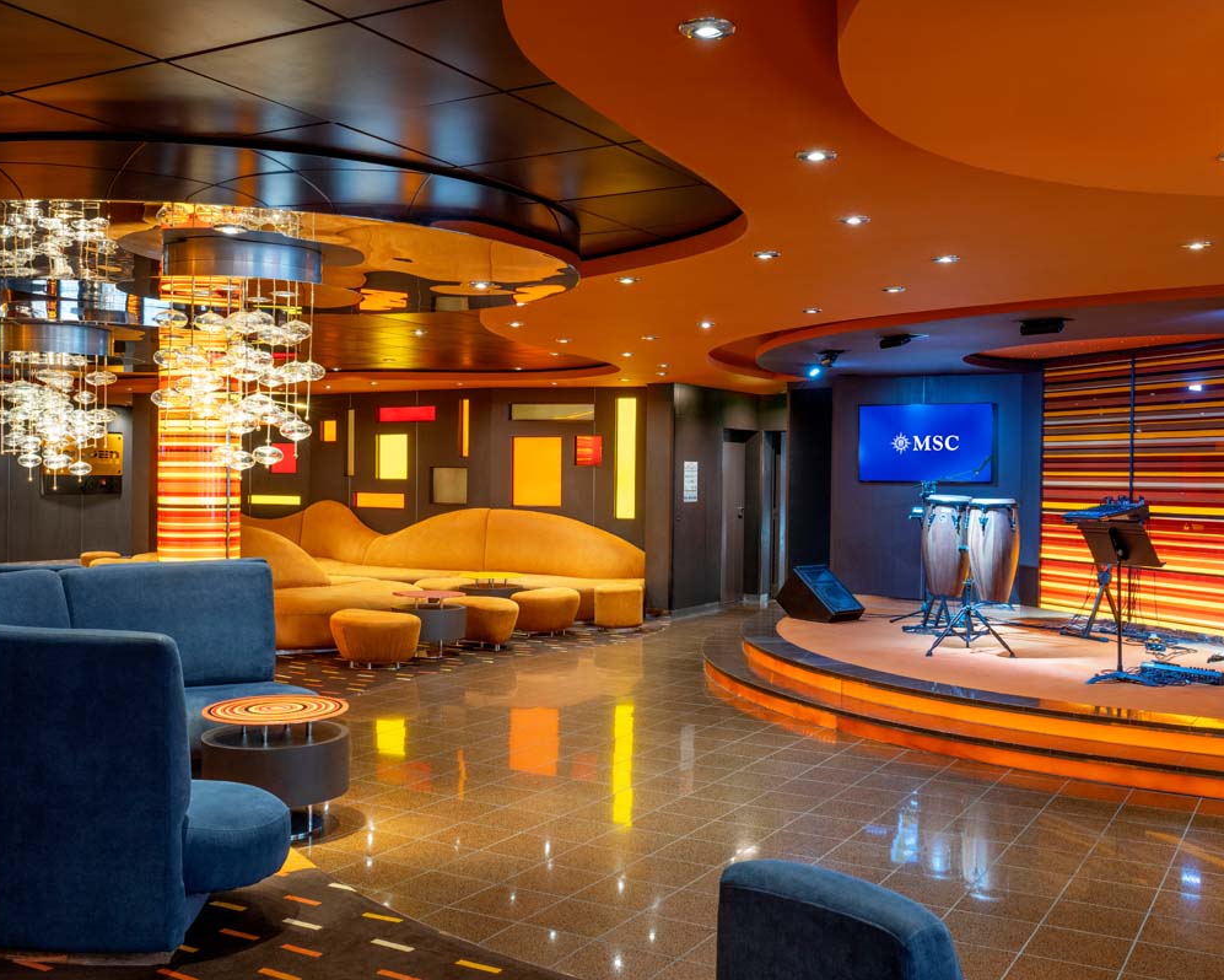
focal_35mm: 35
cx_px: 626
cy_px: 490
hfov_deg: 51.5
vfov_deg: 42.2
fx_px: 1268
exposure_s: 1
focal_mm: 31
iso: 400
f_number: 11
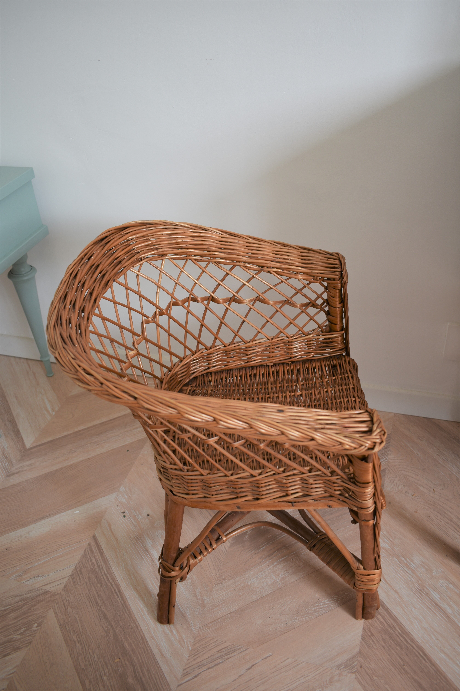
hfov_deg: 43.6
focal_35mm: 30
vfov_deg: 61.9
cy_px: 346
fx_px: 575
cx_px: 230
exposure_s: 1/30
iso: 100
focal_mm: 20
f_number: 3.8
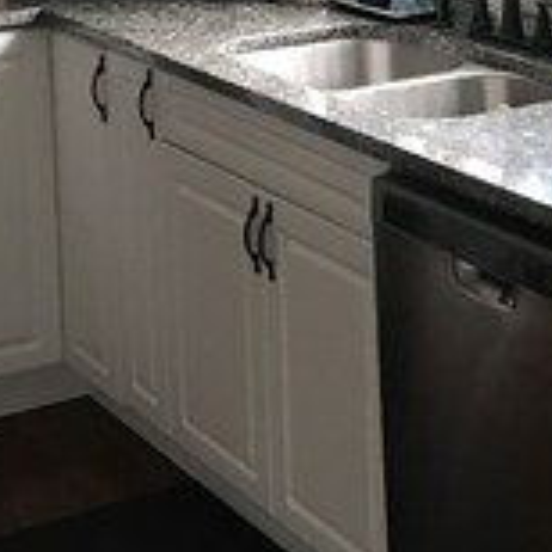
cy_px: -14
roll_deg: +0.4
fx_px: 1858
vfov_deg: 16.5
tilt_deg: -10.7
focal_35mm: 103
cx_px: 434
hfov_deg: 16.8
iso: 64
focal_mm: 3.99
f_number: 1.8
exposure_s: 1/15
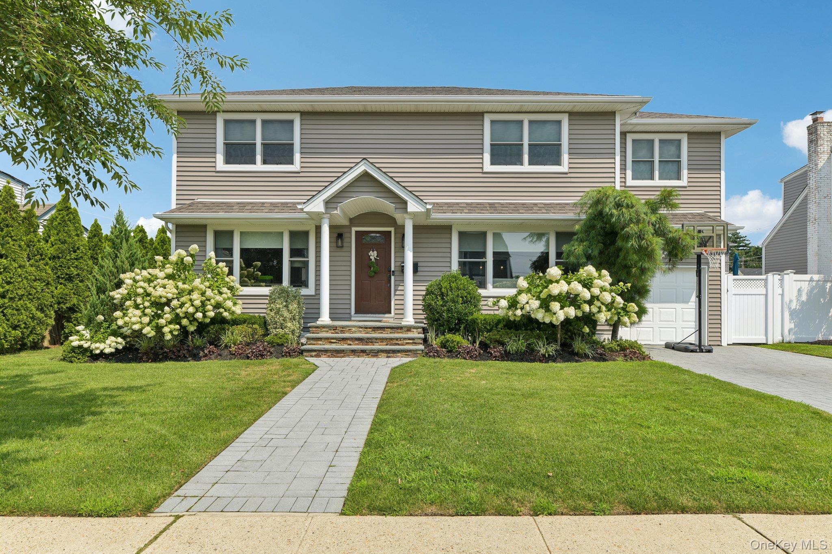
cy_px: 277
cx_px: 416
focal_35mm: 21
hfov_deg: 81.2
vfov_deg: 59.5
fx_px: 485
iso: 160
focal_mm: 21
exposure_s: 1/400
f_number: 9
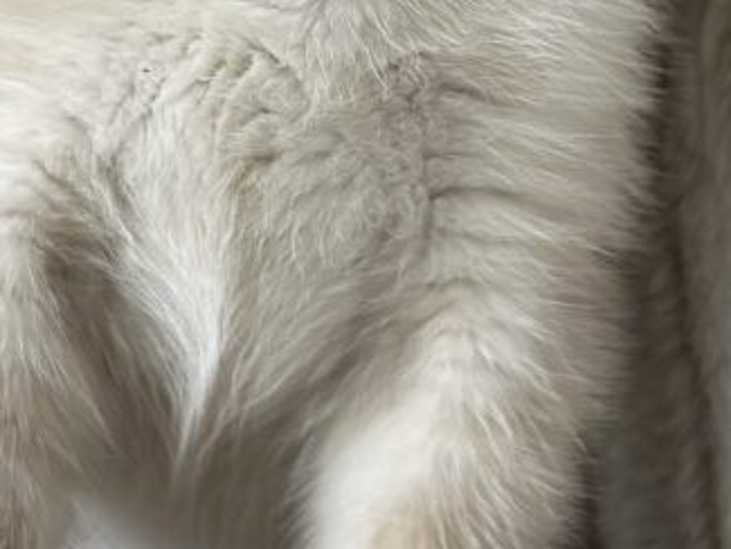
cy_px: -32
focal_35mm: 64
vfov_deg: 21.9
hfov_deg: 30.2
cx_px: 389
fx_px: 1352
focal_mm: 5.7
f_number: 1.5
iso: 40
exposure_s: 1/152
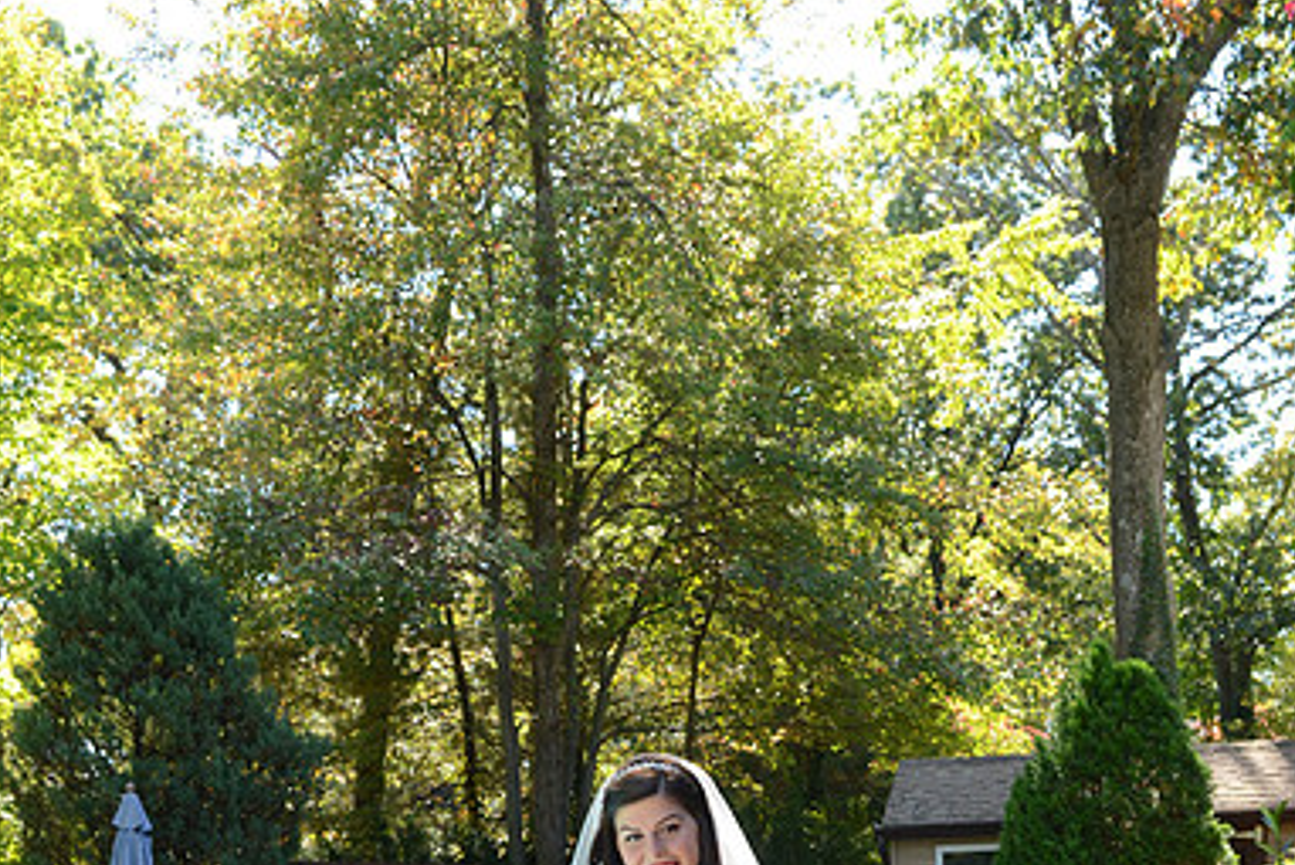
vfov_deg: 25.1
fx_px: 1799
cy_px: 957
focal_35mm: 50
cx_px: 648
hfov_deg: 39.6
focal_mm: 22
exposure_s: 1/125
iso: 500
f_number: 7.1
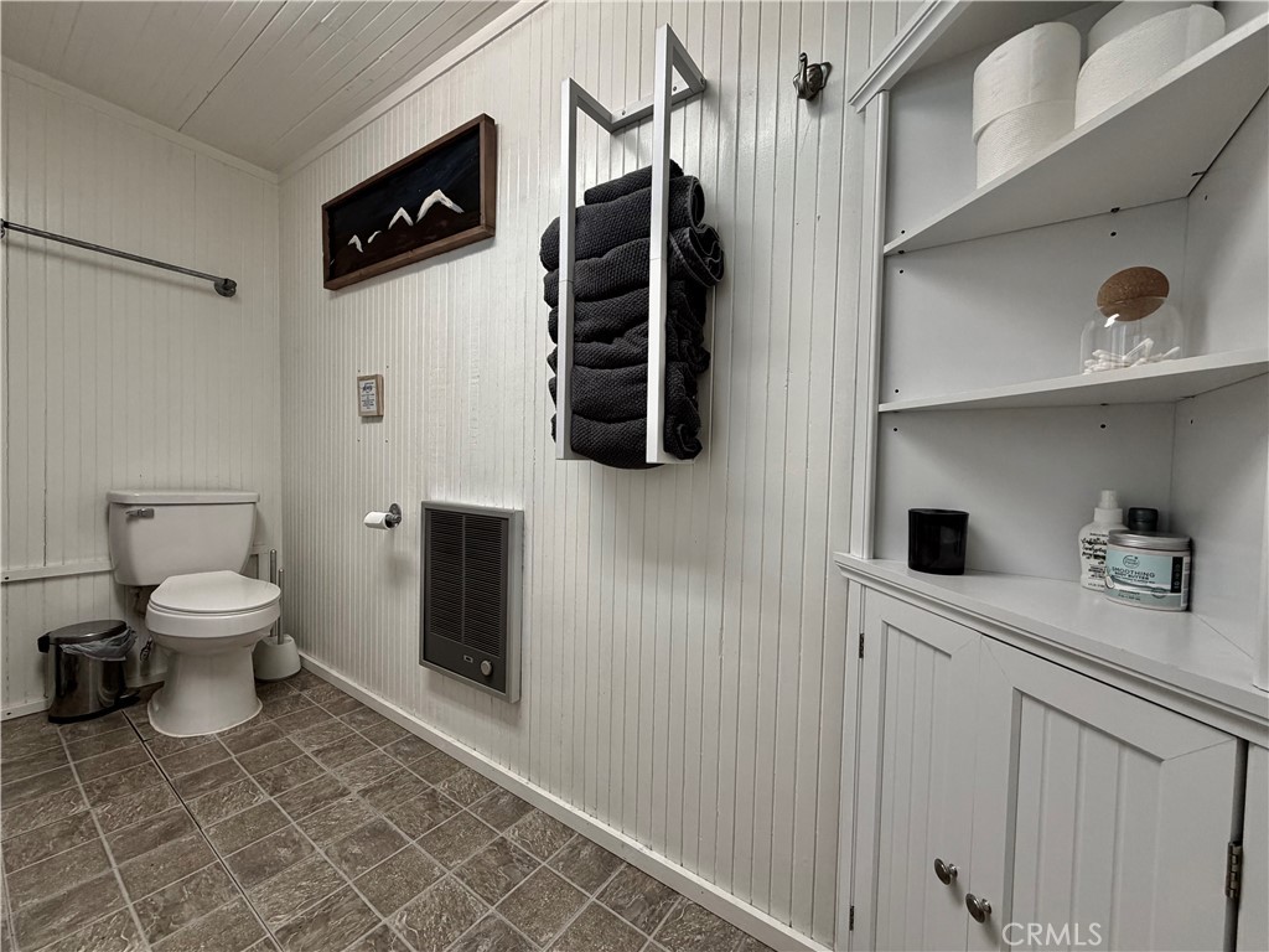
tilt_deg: -2.7
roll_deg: -2.1
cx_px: 634
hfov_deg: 102.1
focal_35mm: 14
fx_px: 513
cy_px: 476
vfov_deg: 85.7
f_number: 2.2
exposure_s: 1/120
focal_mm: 2.22
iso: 200
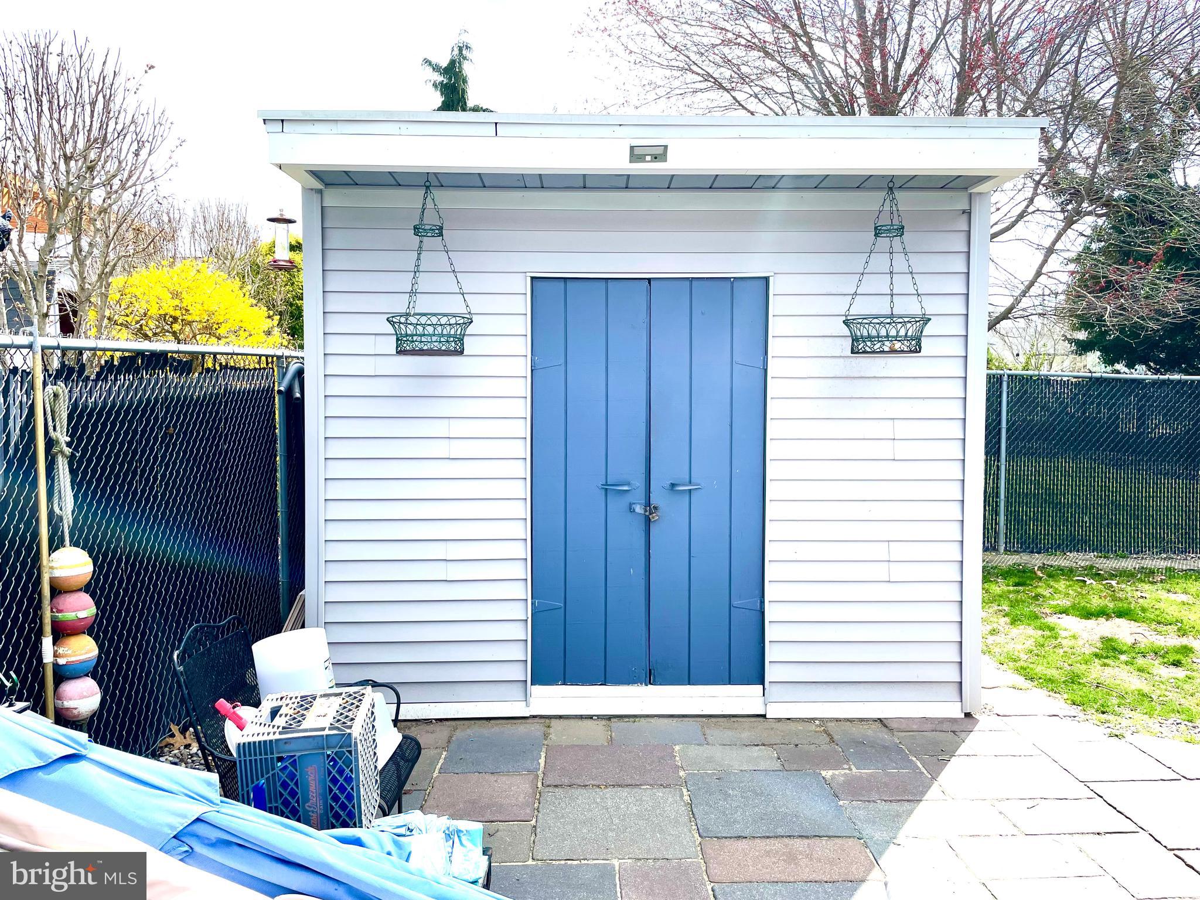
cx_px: 600
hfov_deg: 67.3
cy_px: 450
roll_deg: +0.8
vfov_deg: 53.1
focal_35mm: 26
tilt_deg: -2.8
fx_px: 901
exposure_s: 1/2212
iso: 32
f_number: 1.6
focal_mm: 4.2
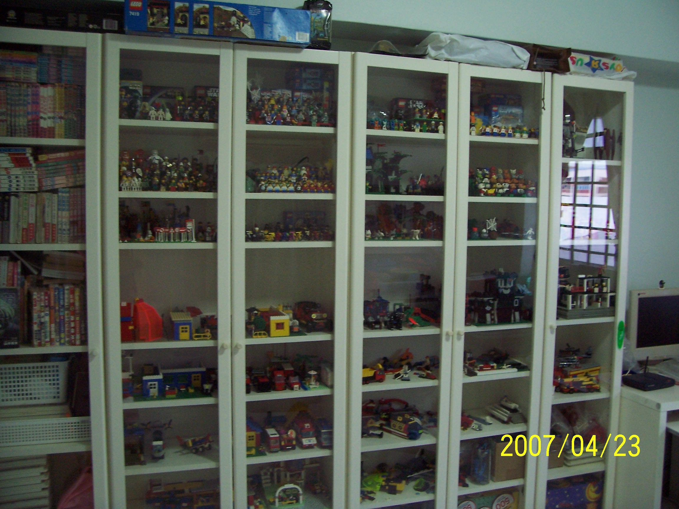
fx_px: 667
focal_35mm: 34
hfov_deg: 54.0
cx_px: 340
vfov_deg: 41.8
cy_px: 254
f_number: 2.7
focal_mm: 5.6
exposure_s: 1/8
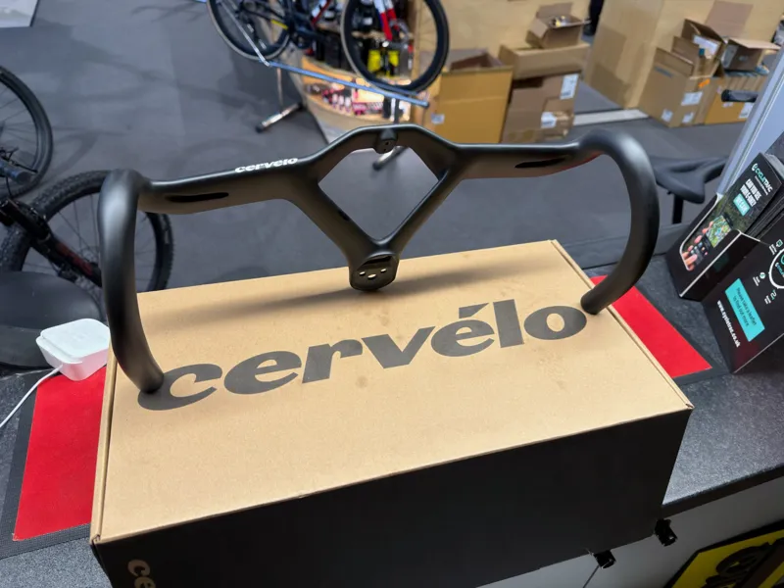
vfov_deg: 56.8
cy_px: 294
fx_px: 544
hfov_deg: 71.6
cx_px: 392
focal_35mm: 24
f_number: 1.78
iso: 100
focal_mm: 6.76
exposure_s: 1/50
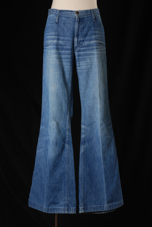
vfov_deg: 30.0
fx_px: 423
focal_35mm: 67
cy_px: 112
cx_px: 77
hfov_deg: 20.4
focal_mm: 44
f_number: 16
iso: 100
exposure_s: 1/3
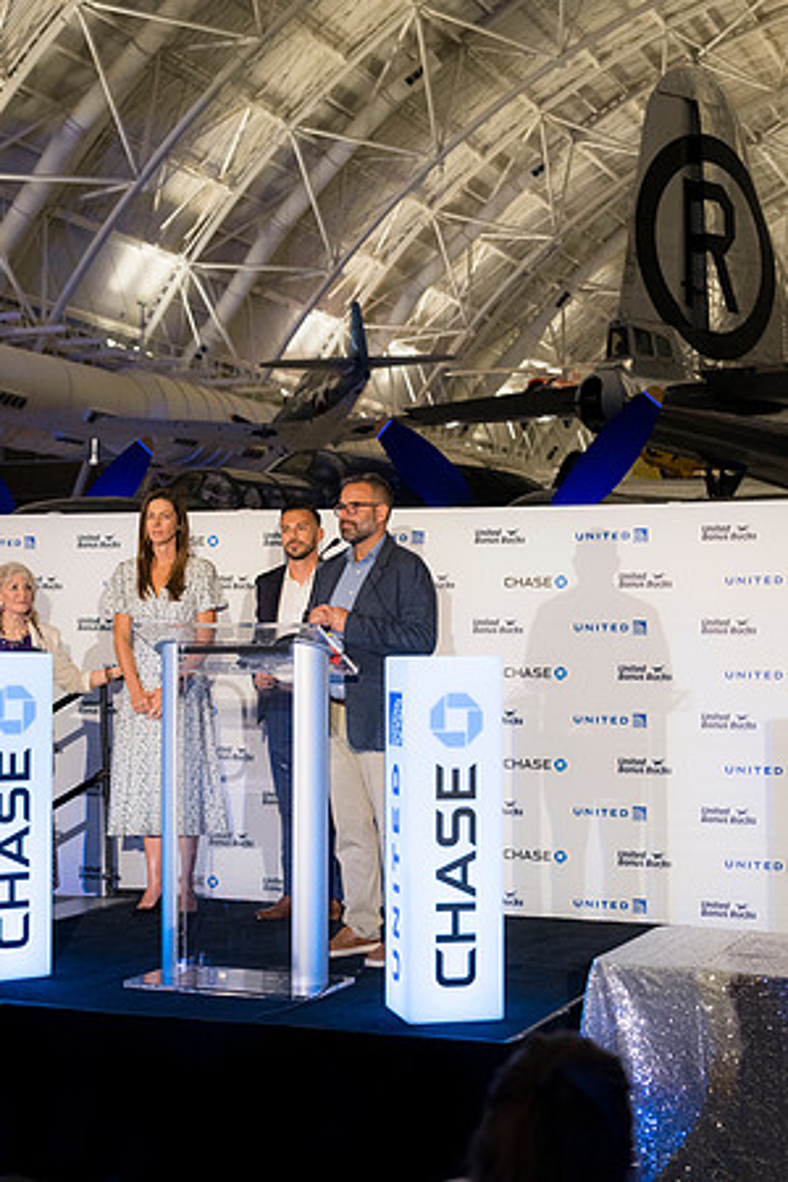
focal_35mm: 52
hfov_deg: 26.0
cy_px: 591
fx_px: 1707
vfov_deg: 38.2
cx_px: 394
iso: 1250
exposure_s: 1/200
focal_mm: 35
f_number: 2.8
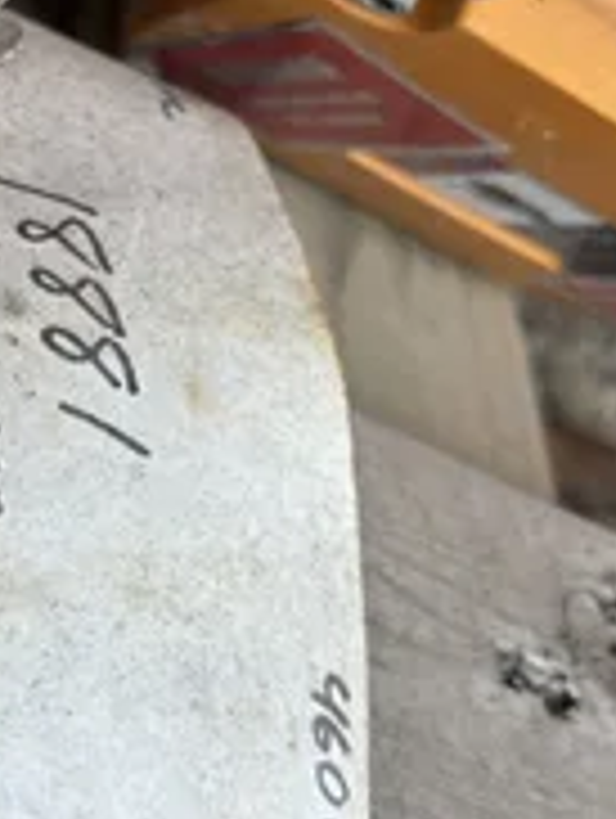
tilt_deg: -35.9
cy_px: 338
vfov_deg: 33.7
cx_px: 121
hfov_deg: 25.3
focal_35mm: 57
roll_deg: -42.4
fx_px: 1349
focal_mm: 5.96
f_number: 1.6
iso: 80
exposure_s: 1/121
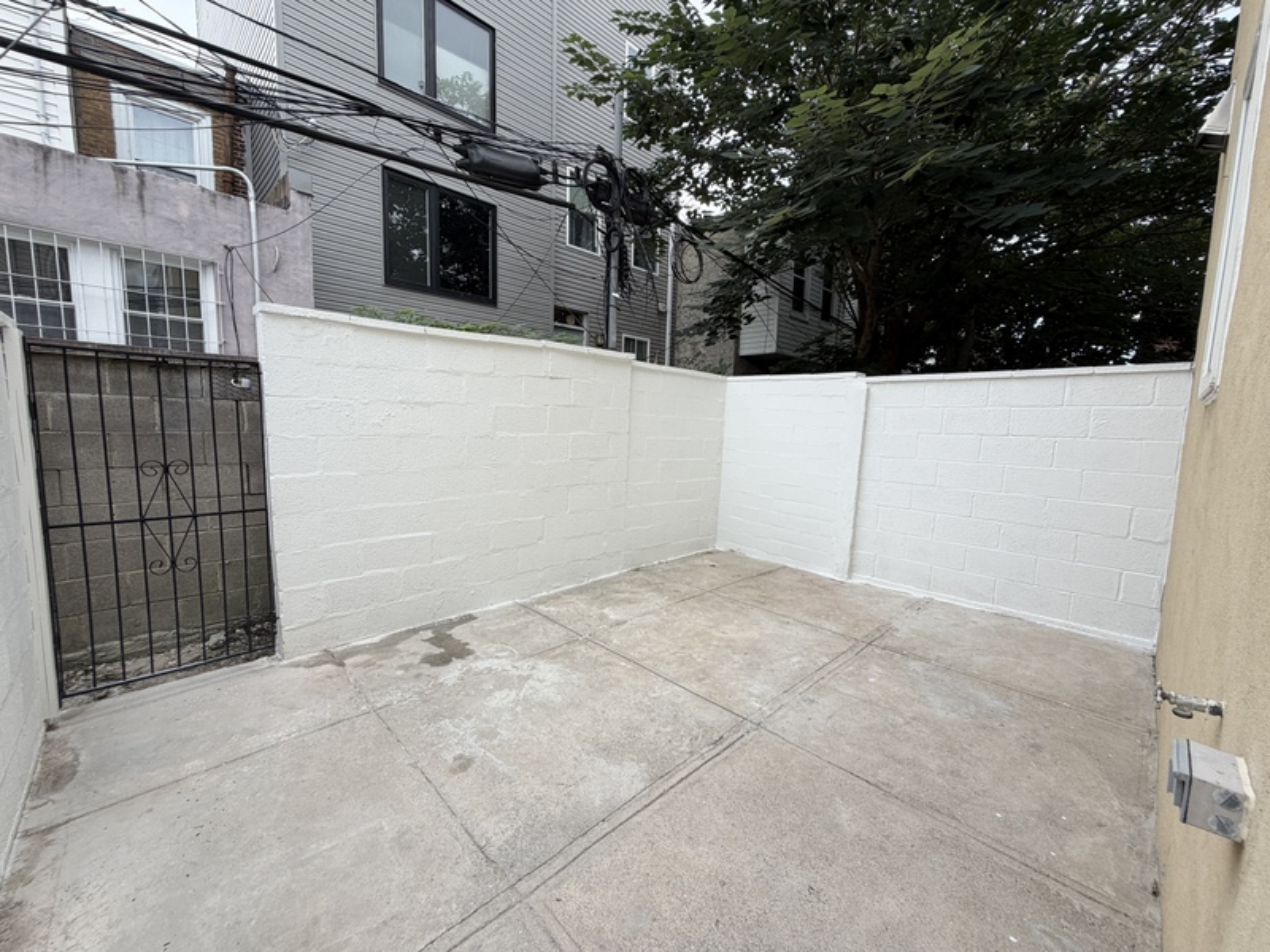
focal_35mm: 14
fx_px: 514
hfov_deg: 102.1
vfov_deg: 85.7
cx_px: 635
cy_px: 476
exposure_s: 1/379
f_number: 2.2
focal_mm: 2.22
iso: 50
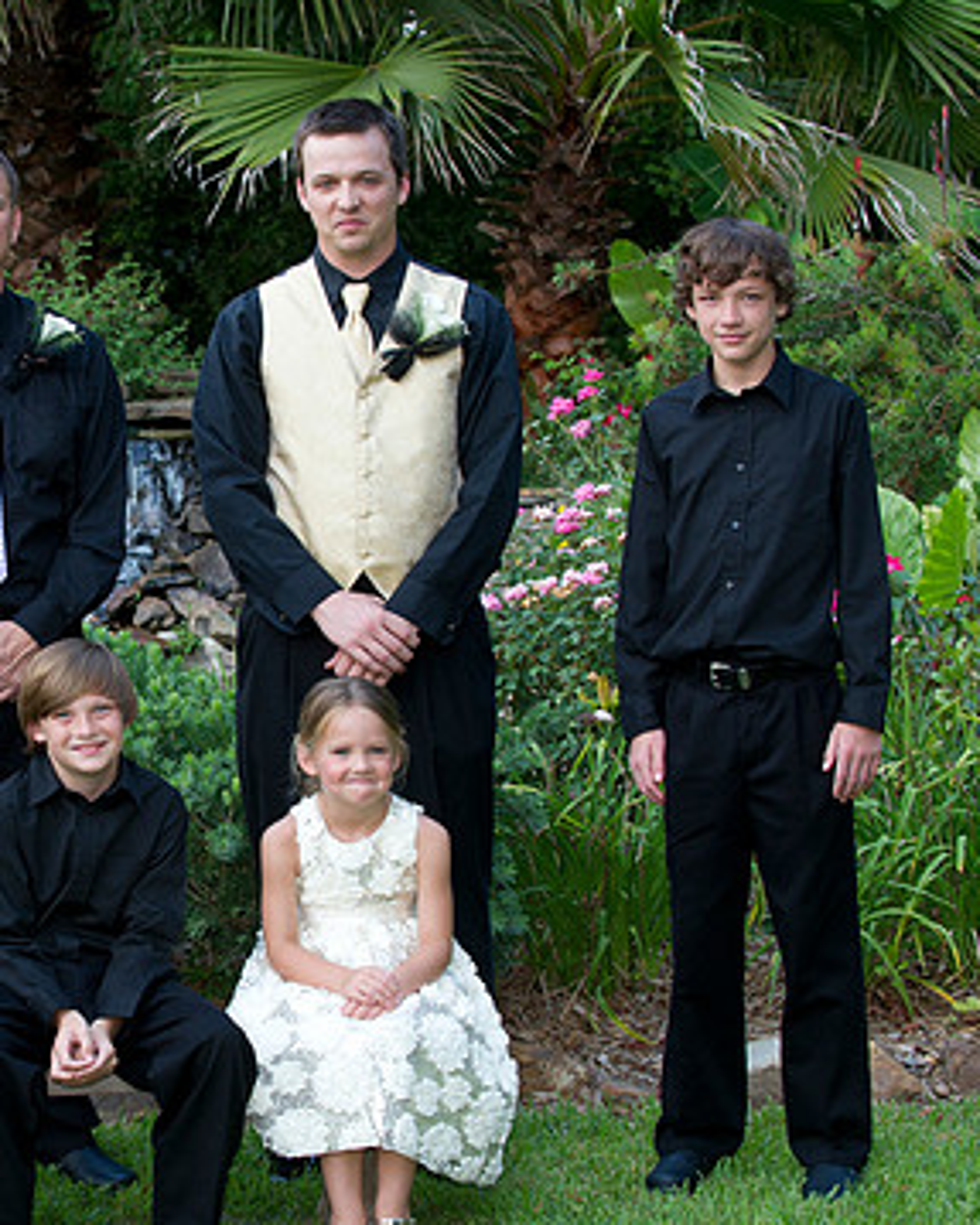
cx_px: 89
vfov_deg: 18.1
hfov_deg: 14.4
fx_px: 3845
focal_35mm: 106
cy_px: 635
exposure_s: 1/160
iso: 800
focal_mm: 70
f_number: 5.6
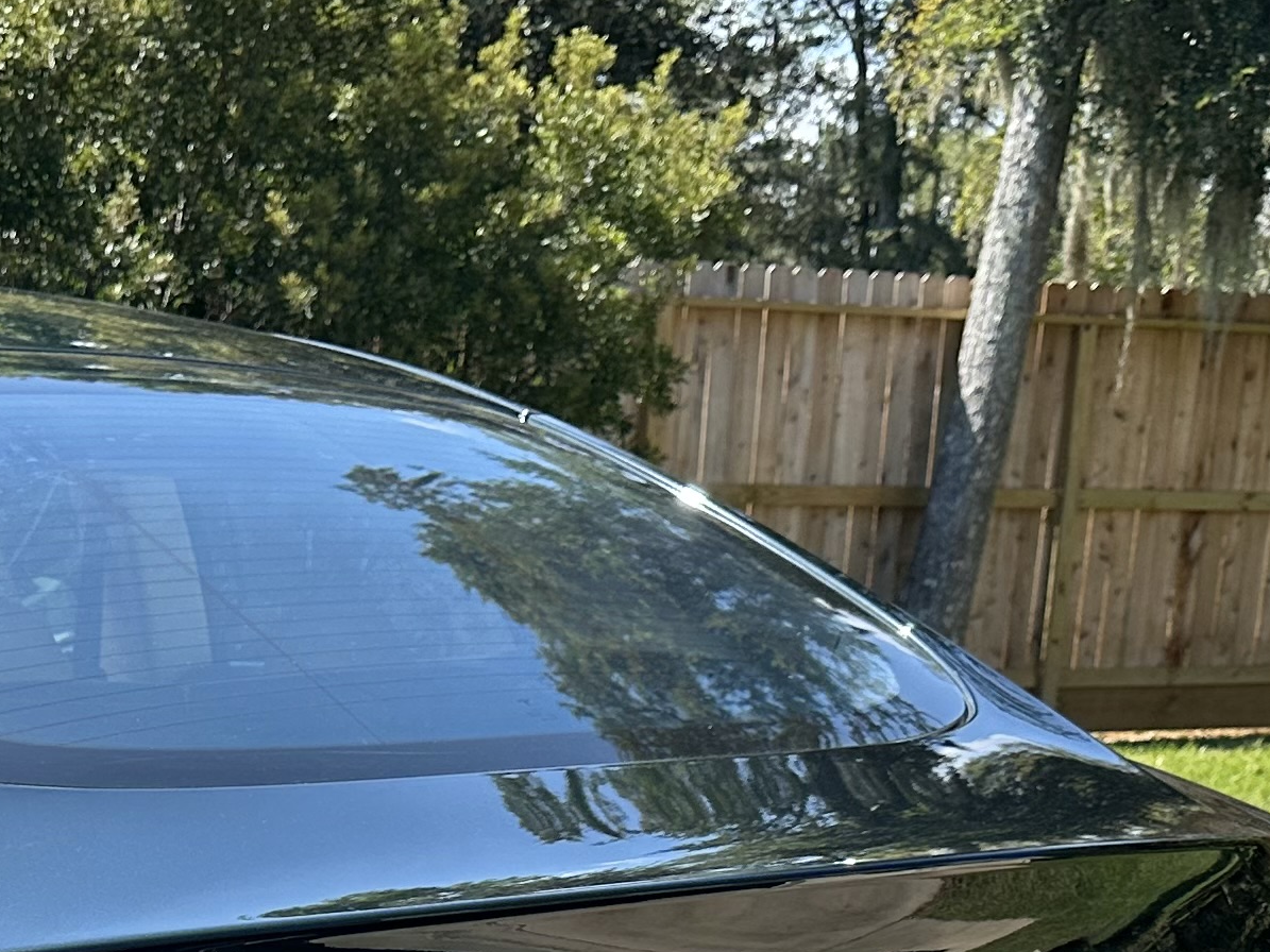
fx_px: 2971
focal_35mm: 81
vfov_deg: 16.4
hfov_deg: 23.8
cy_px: 1466
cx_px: 248
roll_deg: -1.5
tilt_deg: -19.1
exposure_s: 1/2203
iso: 80
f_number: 1.78
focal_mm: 6.86
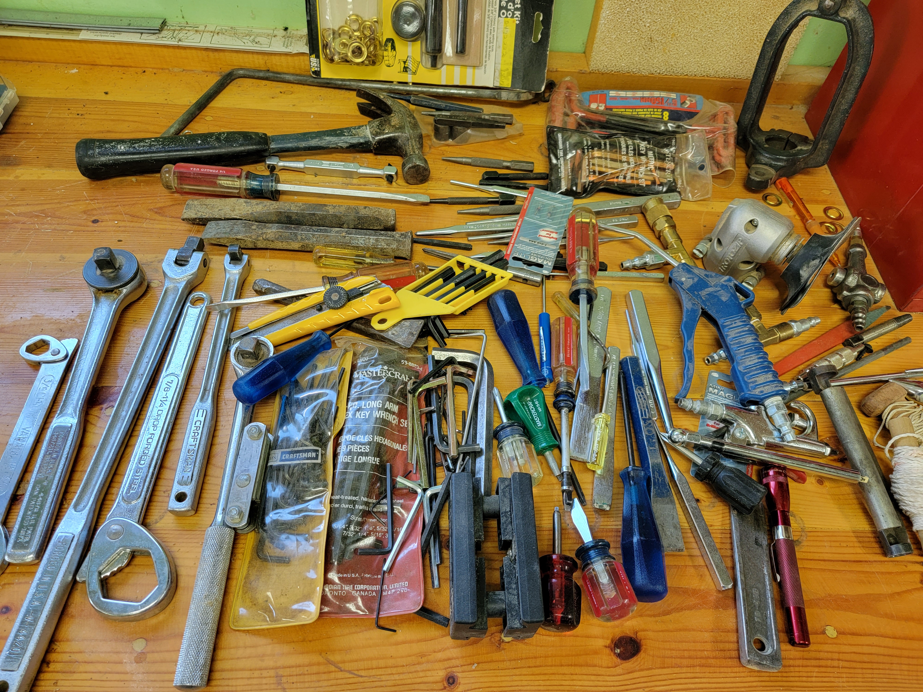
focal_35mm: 24
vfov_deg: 56.8
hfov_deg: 71.6
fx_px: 640
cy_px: 346
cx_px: 462
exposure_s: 1/60
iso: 160
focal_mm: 6.7
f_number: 1.8
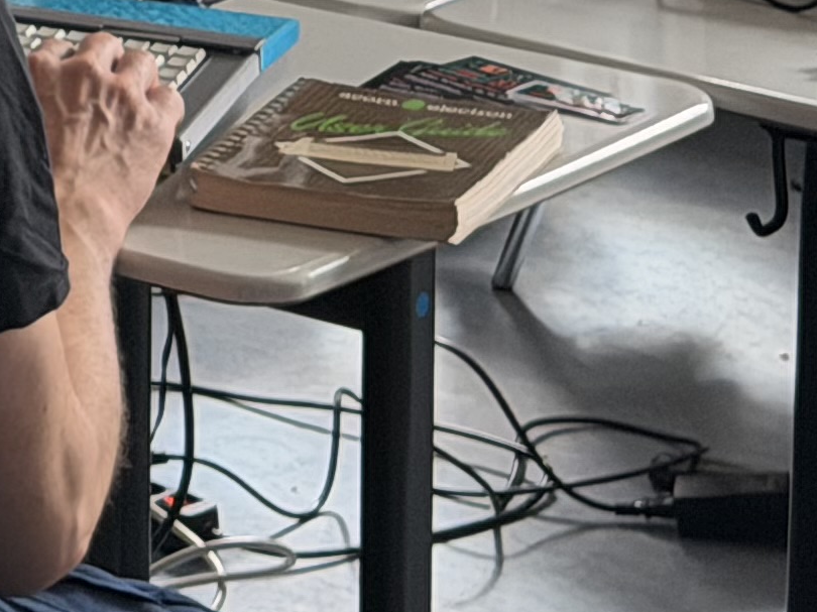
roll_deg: +0.7
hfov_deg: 7.7
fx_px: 5639
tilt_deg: -9.2
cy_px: -671
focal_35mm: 239
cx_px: -1174
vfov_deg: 6.0
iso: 64
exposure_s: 1/121
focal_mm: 6.76
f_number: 1.78
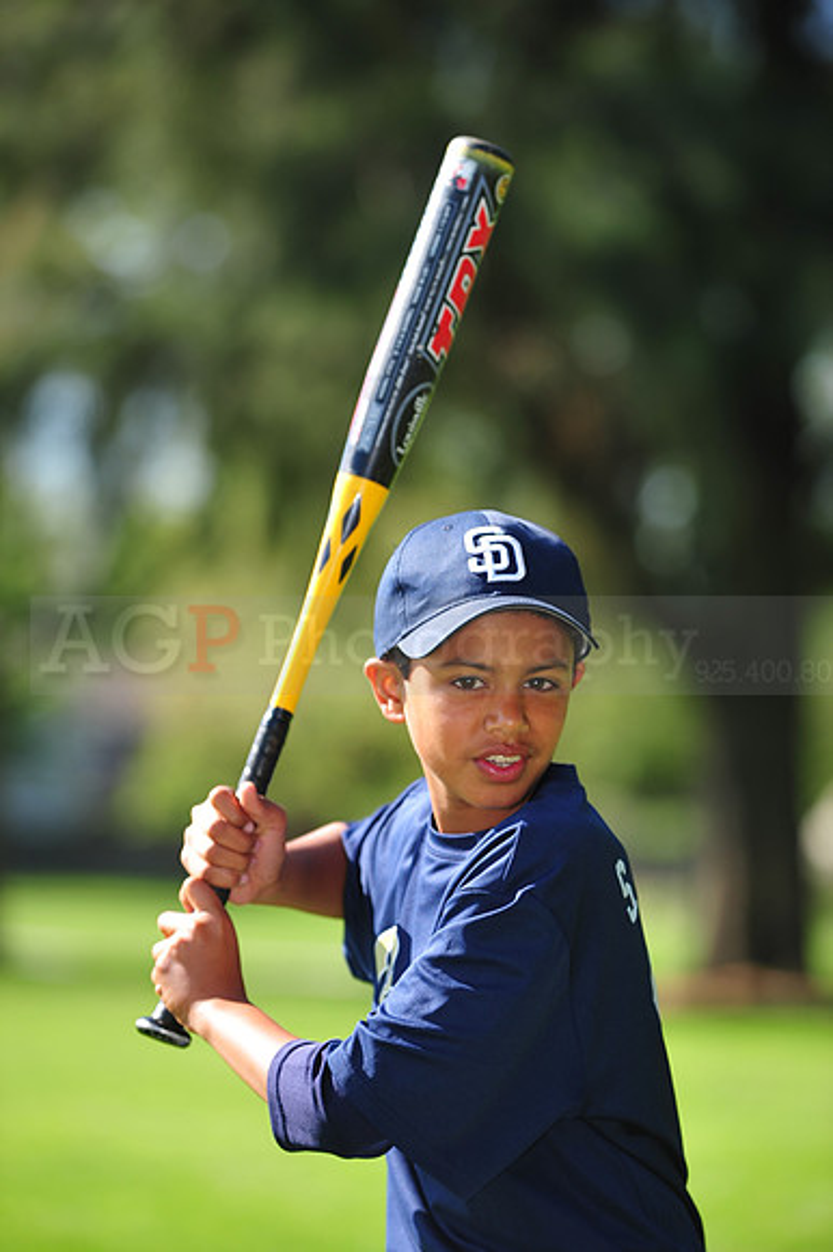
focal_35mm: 200
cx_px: 416
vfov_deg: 10.3
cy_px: 626
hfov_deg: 6.9
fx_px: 6949
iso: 200
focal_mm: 200
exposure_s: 1/640
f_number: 4.5
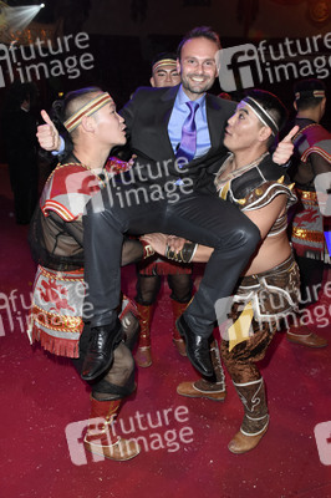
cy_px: 249
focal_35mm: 27
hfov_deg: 47.9
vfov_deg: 67.4
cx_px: 166
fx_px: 373
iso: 1600
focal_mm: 18
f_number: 6.3
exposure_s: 1/160
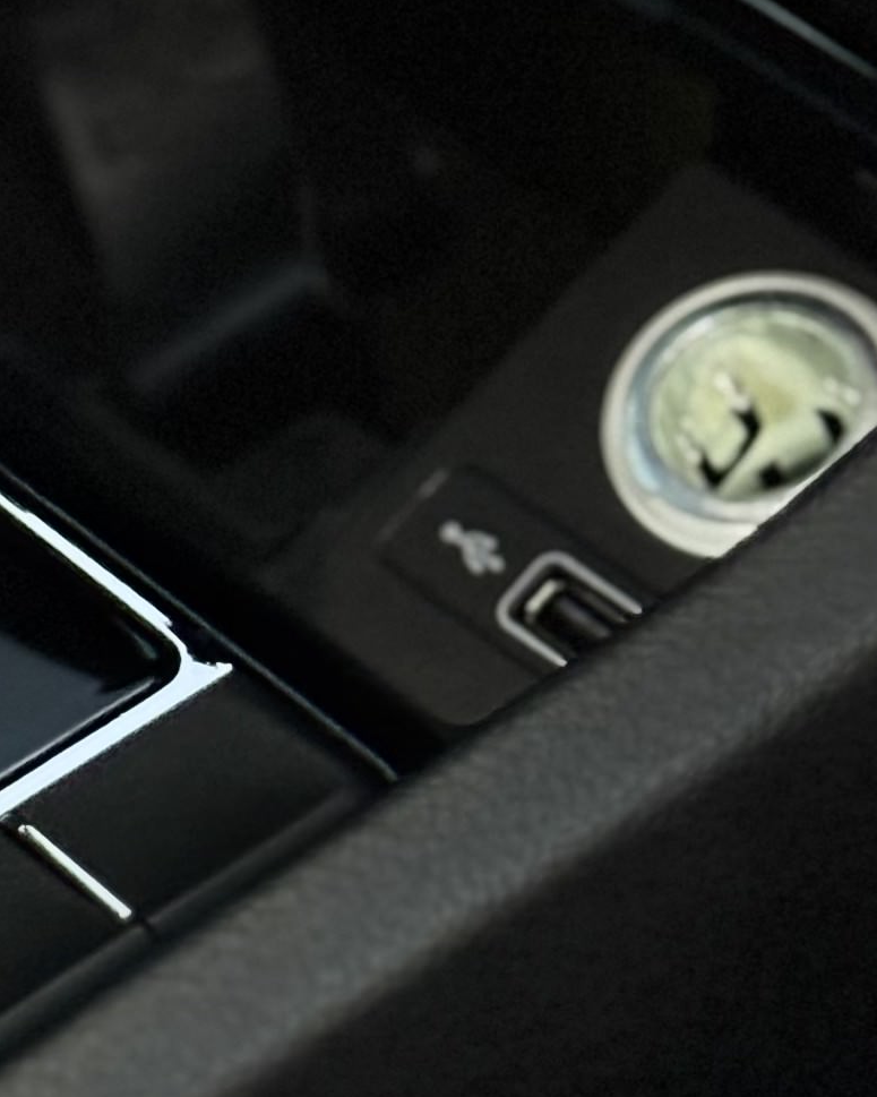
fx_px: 6328
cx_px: -209
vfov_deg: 9.8
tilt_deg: -34.3
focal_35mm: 195
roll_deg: -0.2
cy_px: -157
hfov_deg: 7.8
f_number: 1.78
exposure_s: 1/18
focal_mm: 6.76
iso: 800
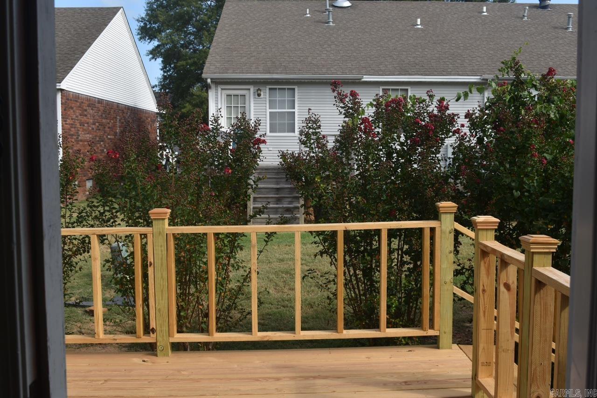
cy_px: 199
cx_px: 298
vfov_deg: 33.0
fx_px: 672
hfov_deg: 47.9
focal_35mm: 40
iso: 125
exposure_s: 1/250
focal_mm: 27
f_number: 8
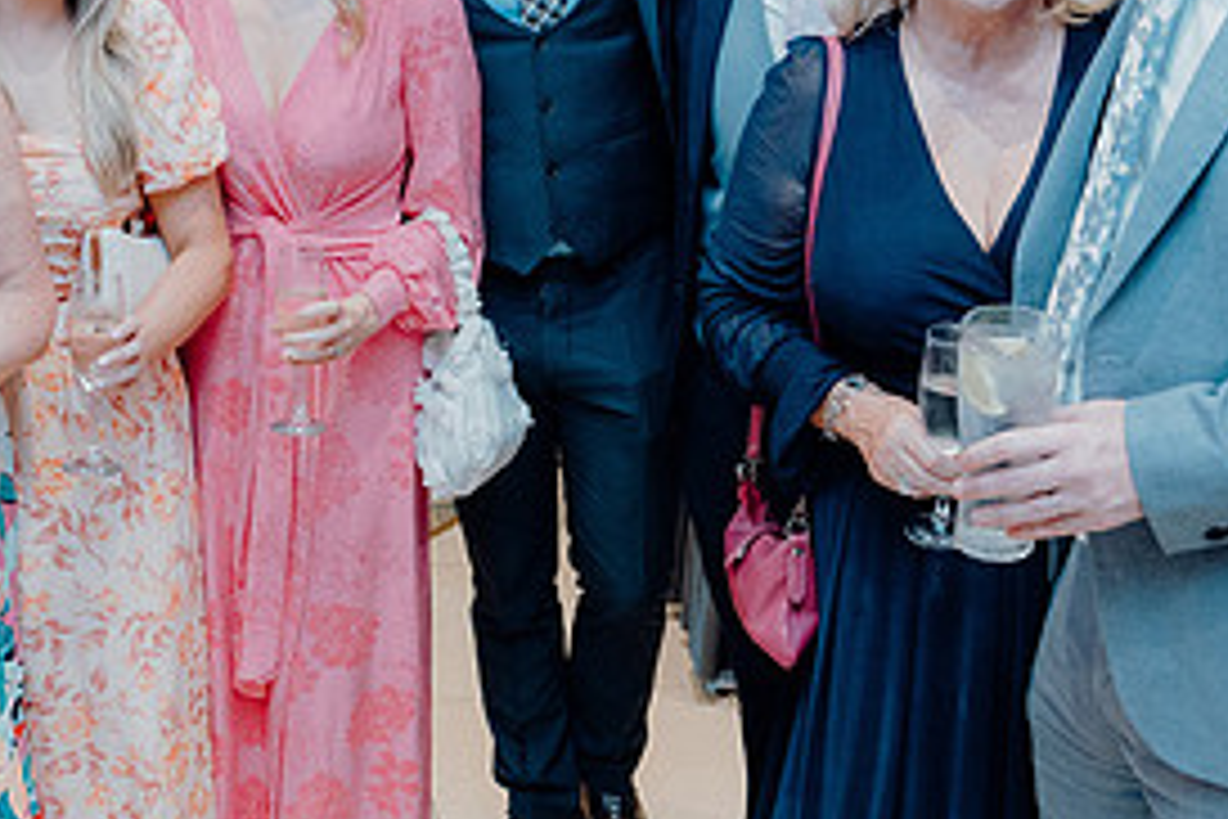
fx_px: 1740
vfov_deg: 26.4
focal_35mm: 51
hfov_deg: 38.4
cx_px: 396
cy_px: 295
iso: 2500
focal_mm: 24
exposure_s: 1/160
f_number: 3.5
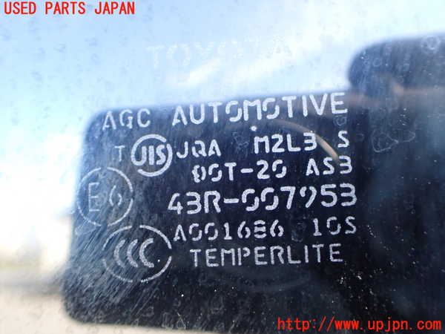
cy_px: 167
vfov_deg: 46.8
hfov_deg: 60.0
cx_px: 222
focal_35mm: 30
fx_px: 386
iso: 640
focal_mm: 5.4
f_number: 2.3
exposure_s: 1/125
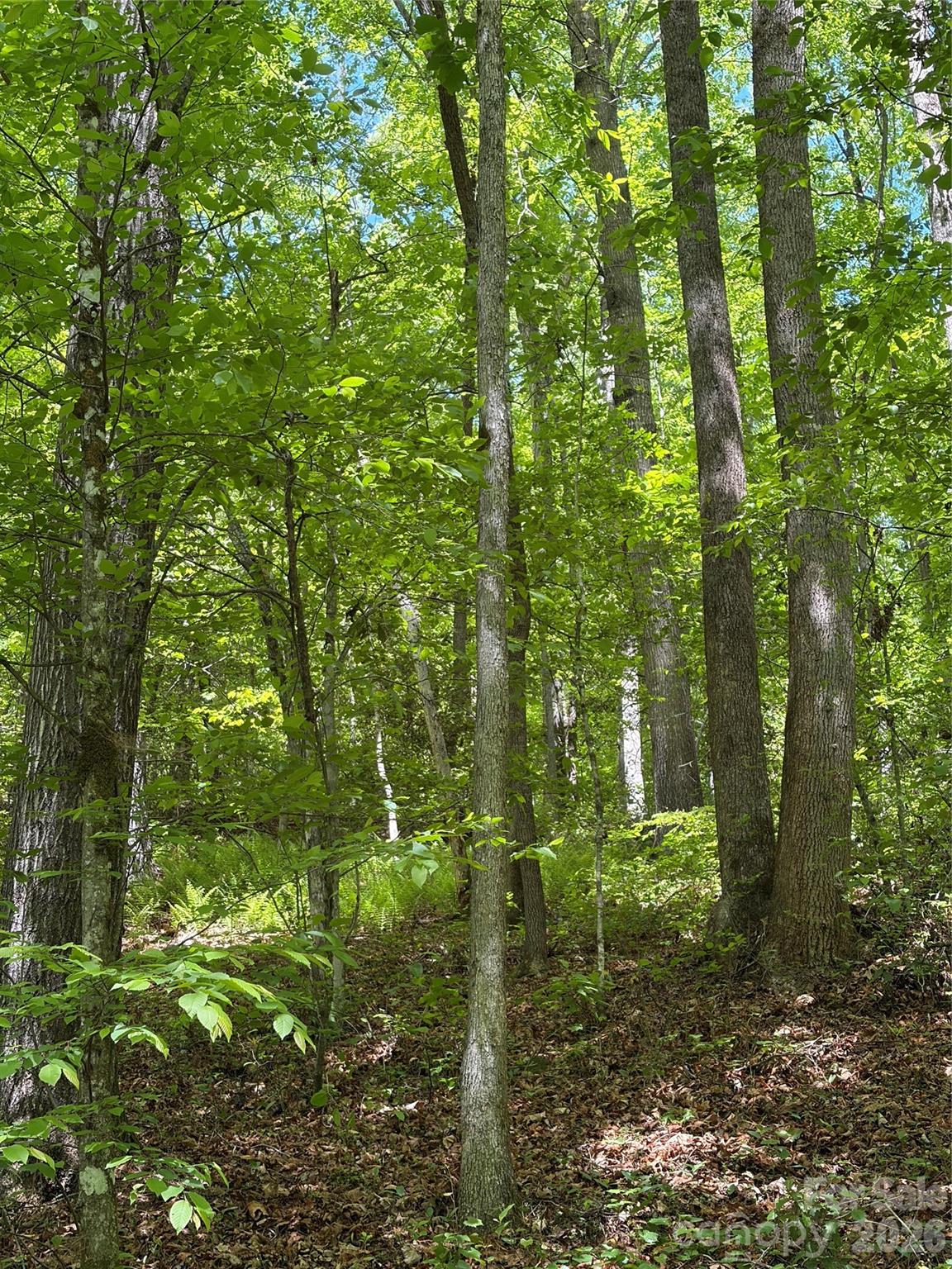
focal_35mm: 52
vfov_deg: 36.8
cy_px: 634
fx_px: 1907
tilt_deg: +22.0
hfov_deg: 28.0
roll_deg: +1.3
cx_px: 476
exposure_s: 1/191
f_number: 1.6
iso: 50
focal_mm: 5.96
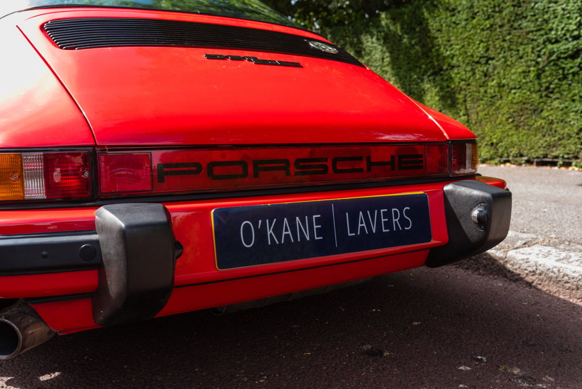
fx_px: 566
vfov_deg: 37.9
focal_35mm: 35
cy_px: 194
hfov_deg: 54.4
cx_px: 291
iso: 250
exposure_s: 1/30
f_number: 6.3
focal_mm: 35
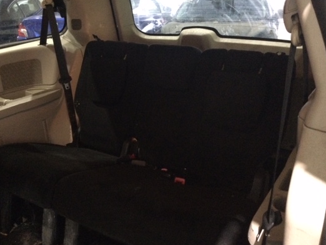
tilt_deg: -19.4
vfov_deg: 37.7
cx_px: 137
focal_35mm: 38
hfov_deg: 48.8
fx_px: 358
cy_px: 124
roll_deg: +1.4
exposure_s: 1/15
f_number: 2.4
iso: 800
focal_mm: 3.3
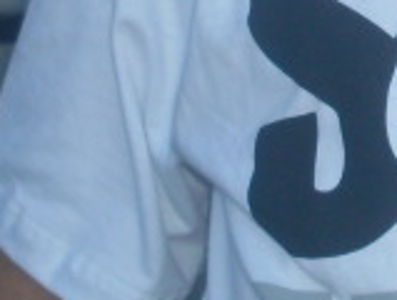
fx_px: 2805
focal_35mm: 244
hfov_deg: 7.9
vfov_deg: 6.0
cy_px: -282
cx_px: 594
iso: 80
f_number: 2.8
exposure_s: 1/250
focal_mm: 6.3
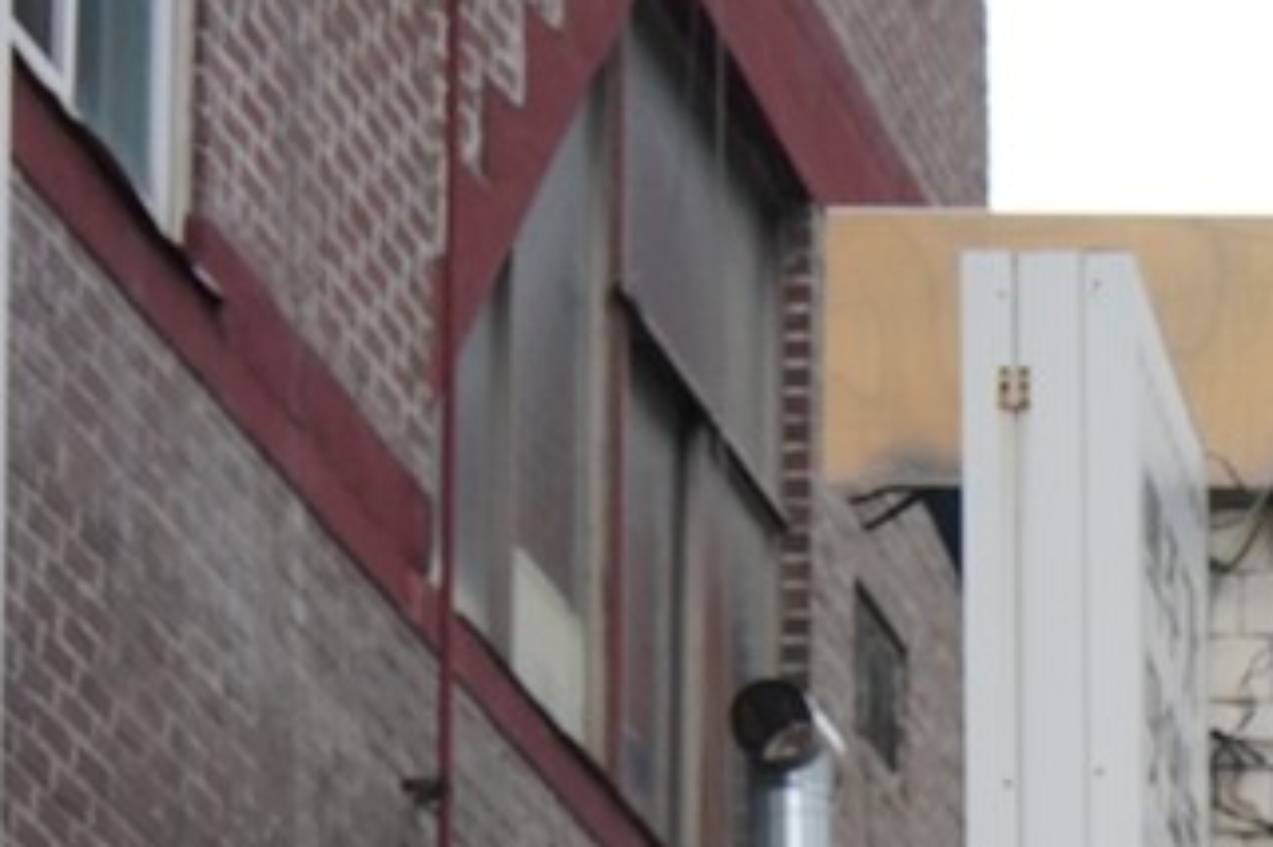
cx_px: 2801
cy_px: 2573
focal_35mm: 219
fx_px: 7740
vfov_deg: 5.8
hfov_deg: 8.7
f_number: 10
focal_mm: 35
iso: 640
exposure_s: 1/100
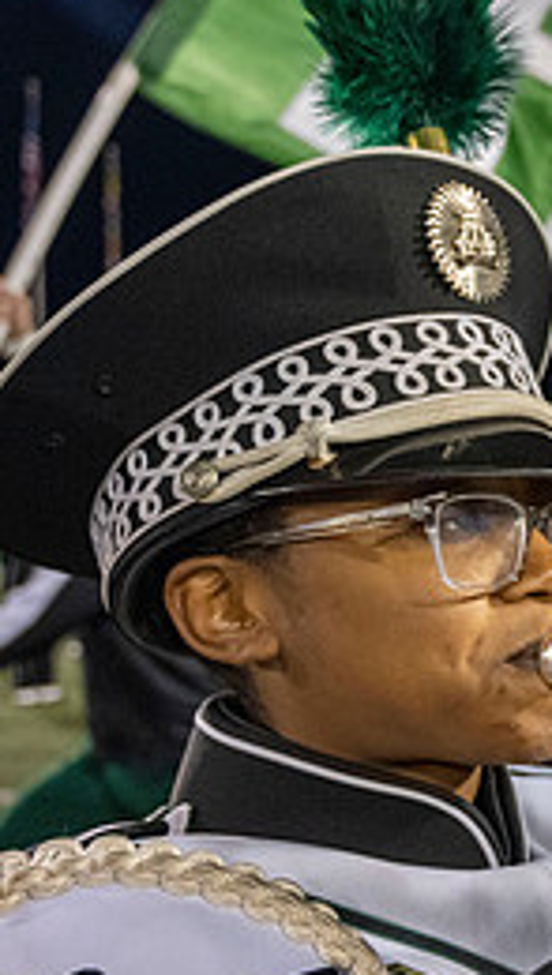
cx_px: 939
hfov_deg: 18.0
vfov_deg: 37.2
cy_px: 519
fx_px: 1452
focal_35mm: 56
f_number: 4
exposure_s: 1/500
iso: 2500
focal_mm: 24
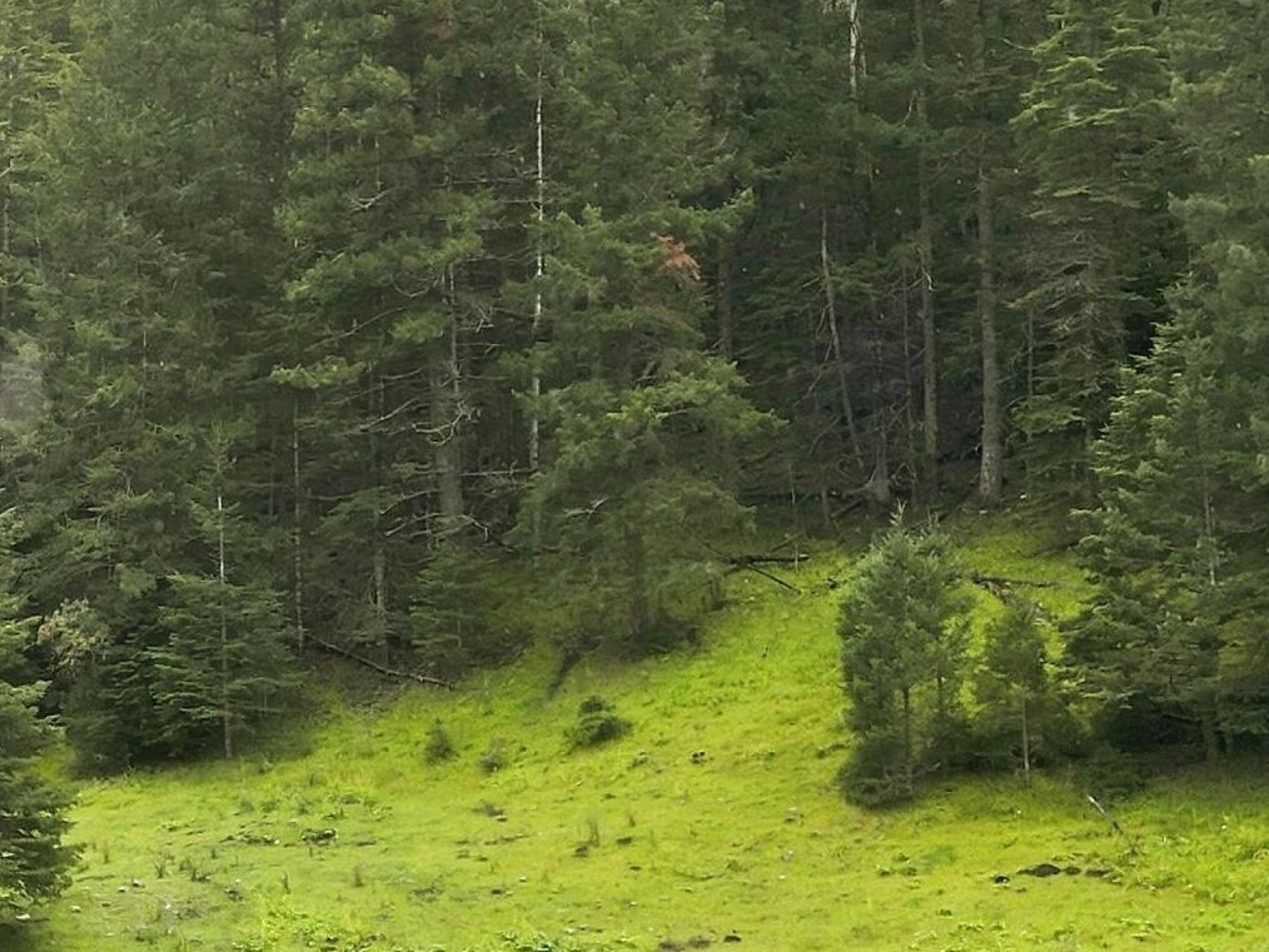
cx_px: -139
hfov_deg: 25.3
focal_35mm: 71
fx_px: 2603
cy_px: 668
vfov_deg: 20.6
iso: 110
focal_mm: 6.7
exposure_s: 1/1250
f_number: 1.7
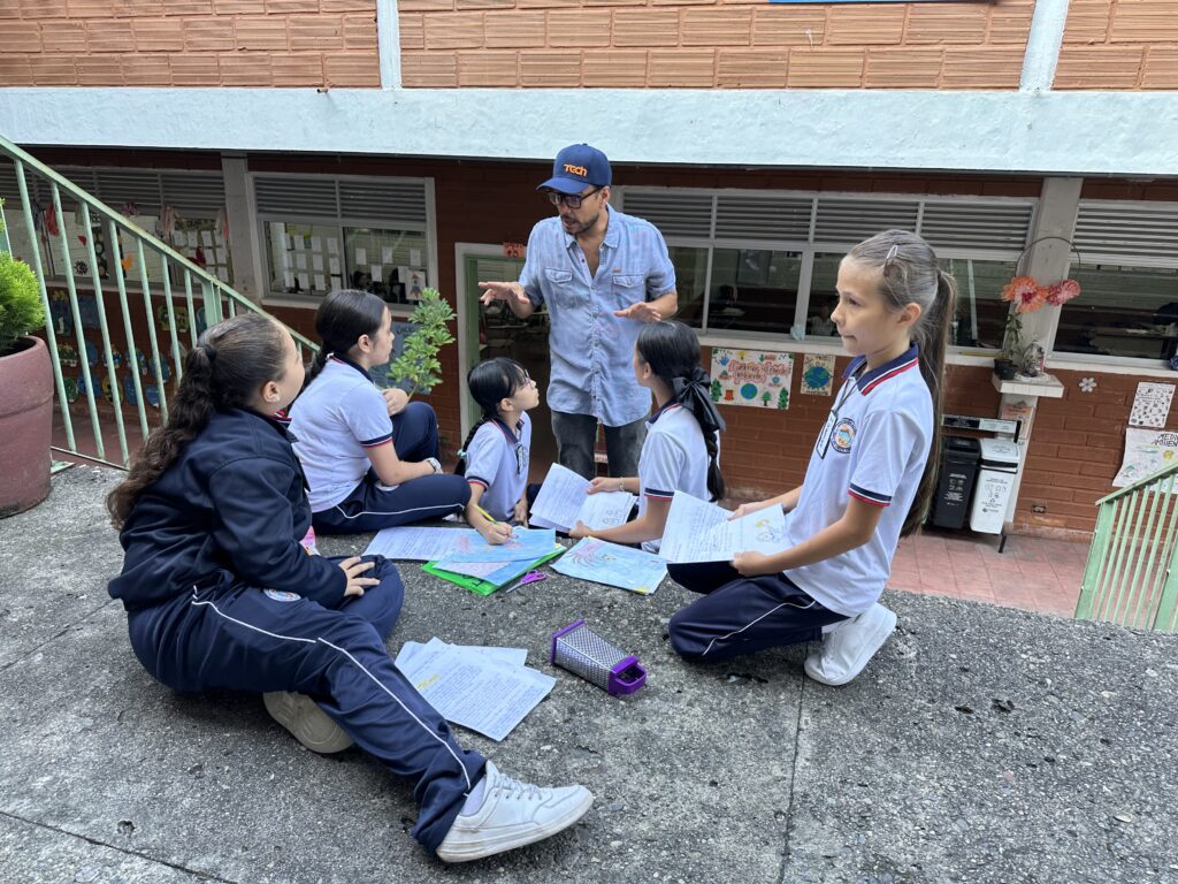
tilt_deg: -16.6
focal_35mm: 24
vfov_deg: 56.8
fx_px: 817
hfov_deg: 71.6
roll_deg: -0.6
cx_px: 589
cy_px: 442
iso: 64
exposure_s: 1/121
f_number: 1.78
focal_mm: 6.86
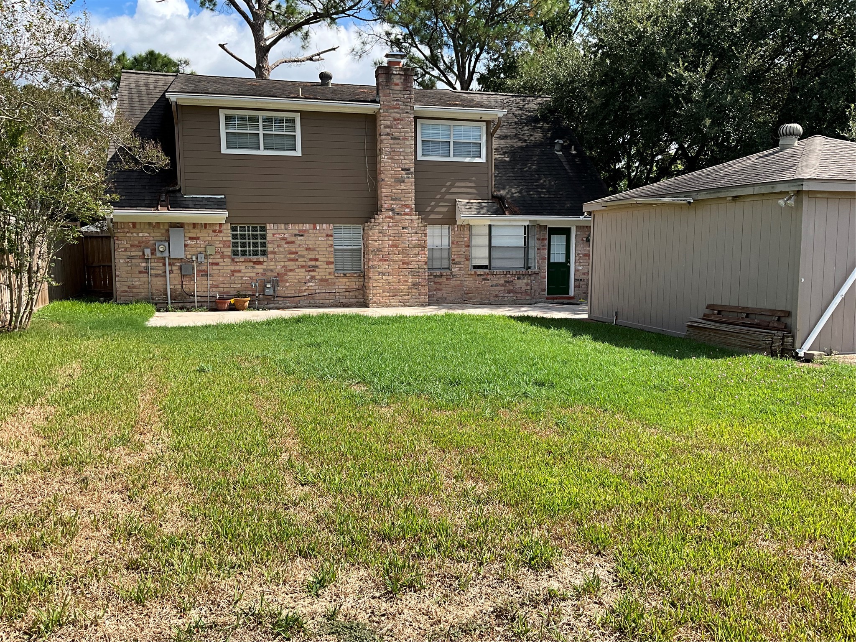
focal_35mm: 29
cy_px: 321
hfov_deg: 61.7
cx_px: 428
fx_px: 717
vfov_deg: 48.2
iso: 25
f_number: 1.8
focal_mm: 3
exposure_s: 1/1250
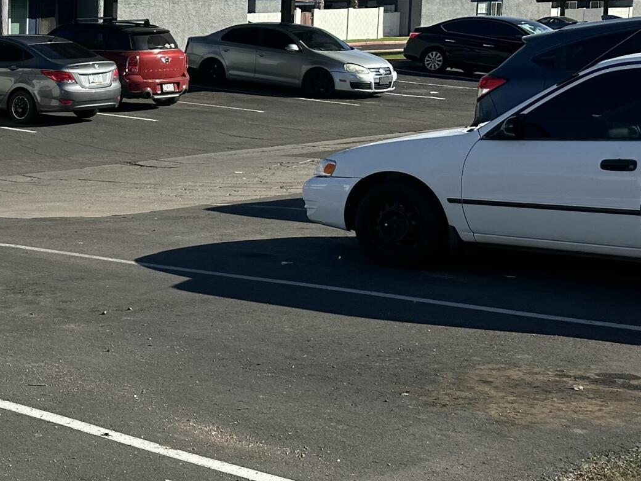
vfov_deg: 21.3
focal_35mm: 69
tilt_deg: -8.2
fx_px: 1278
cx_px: -253
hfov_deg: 23.8
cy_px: 258
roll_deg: +0.4
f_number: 1.78
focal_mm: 6.86
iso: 80
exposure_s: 1/3717
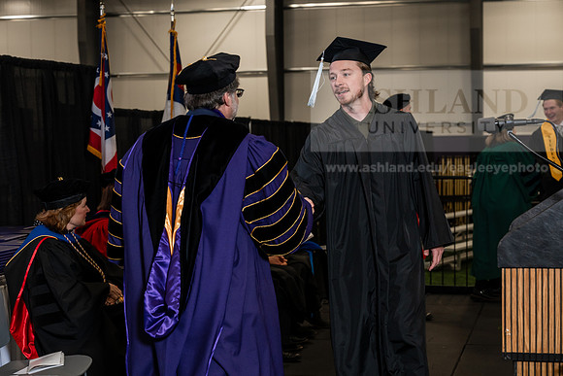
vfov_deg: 19.5
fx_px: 1095
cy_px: 188
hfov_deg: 28.8
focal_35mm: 70
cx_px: 282
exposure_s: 1/200
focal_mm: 70
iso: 1250
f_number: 5
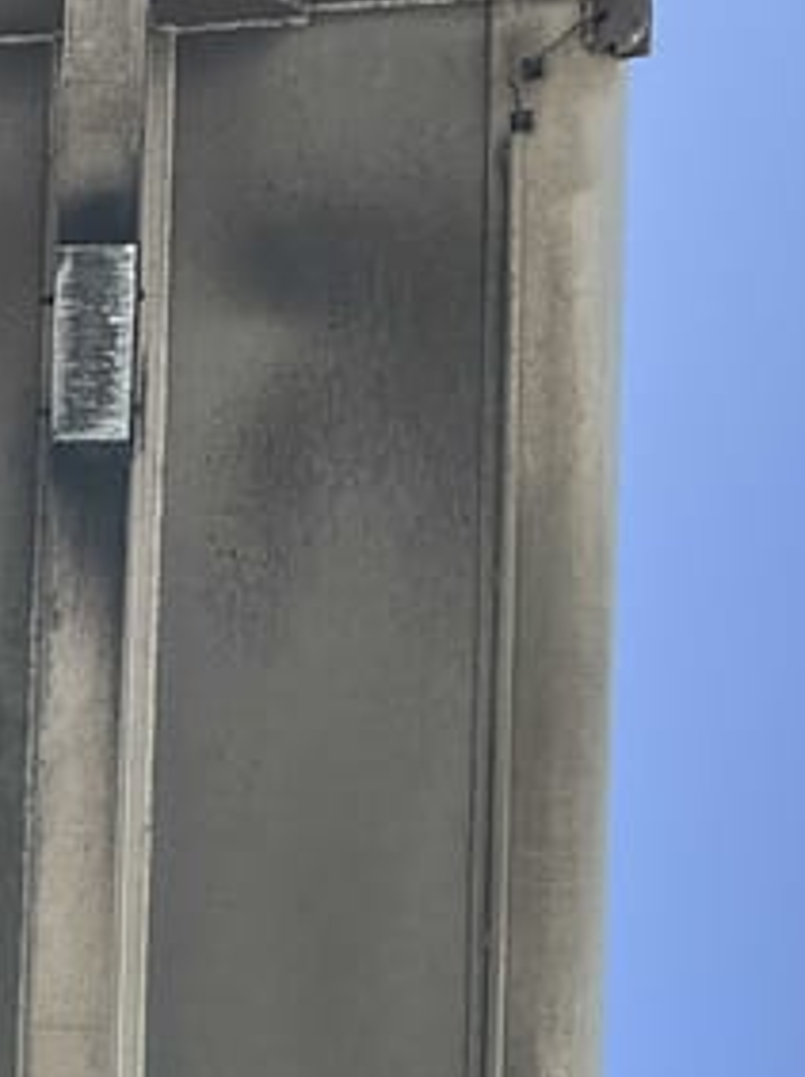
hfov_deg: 17.1
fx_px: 2453
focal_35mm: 79
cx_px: -343
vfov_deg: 23.6
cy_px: 1096
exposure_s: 1/804
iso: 25
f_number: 1.8
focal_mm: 3
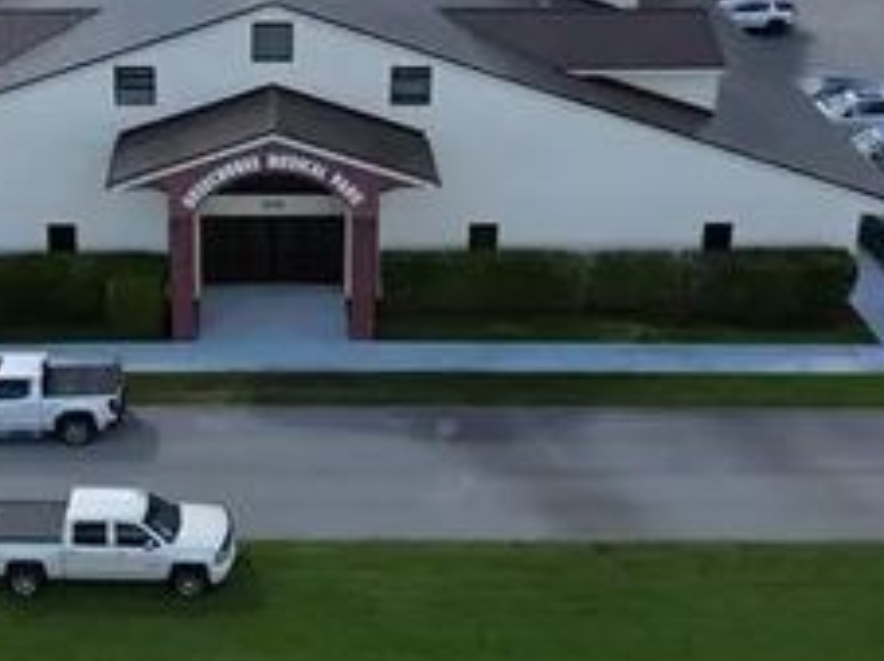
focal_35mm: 68
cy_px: 211
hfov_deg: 28.3
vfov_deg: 21.5
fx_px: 1735
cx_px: 254
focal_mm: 6.72
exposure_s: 1/1600
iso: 110
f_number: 1.7
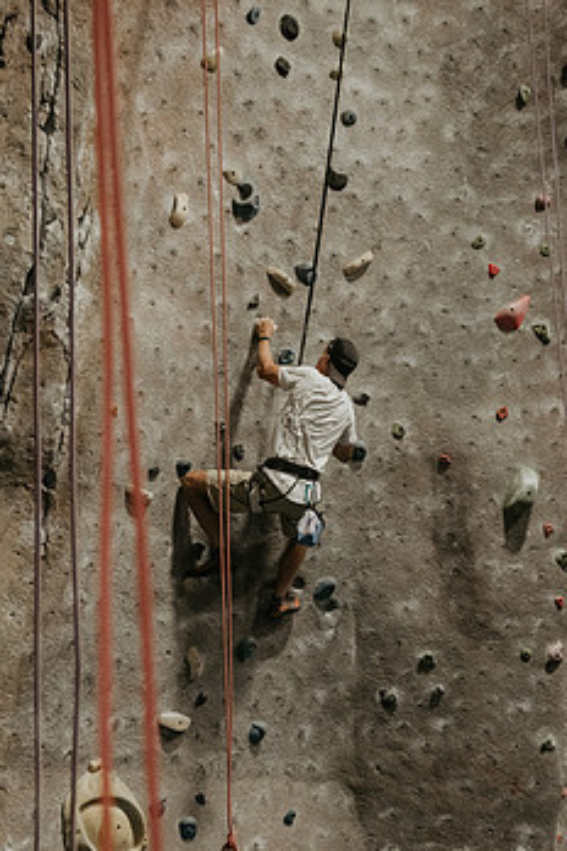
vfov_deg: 32.3
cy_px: 511
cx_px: 269
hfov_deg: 21.9
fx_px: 1465
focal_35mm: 62
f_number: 3.2
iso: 5000
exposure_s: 1/250
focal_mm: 48
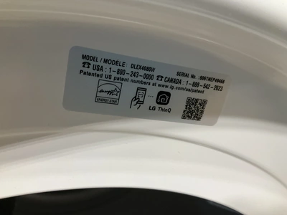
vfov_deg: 48.2
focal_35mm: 29
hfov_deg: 61.7
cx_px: 144
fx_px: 240
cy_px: 108
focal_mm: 3
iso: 125
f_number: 1.8
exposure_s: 1/60
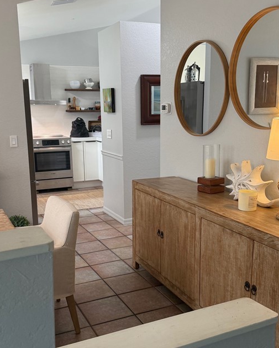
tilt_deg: -11.5
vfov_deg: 47.9
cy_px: 189
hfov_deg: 39.2
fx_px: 392
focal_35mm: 38
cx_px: 135
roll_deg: +1.4
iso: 200
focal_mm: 6.76
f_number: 1.78
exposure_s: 1/120
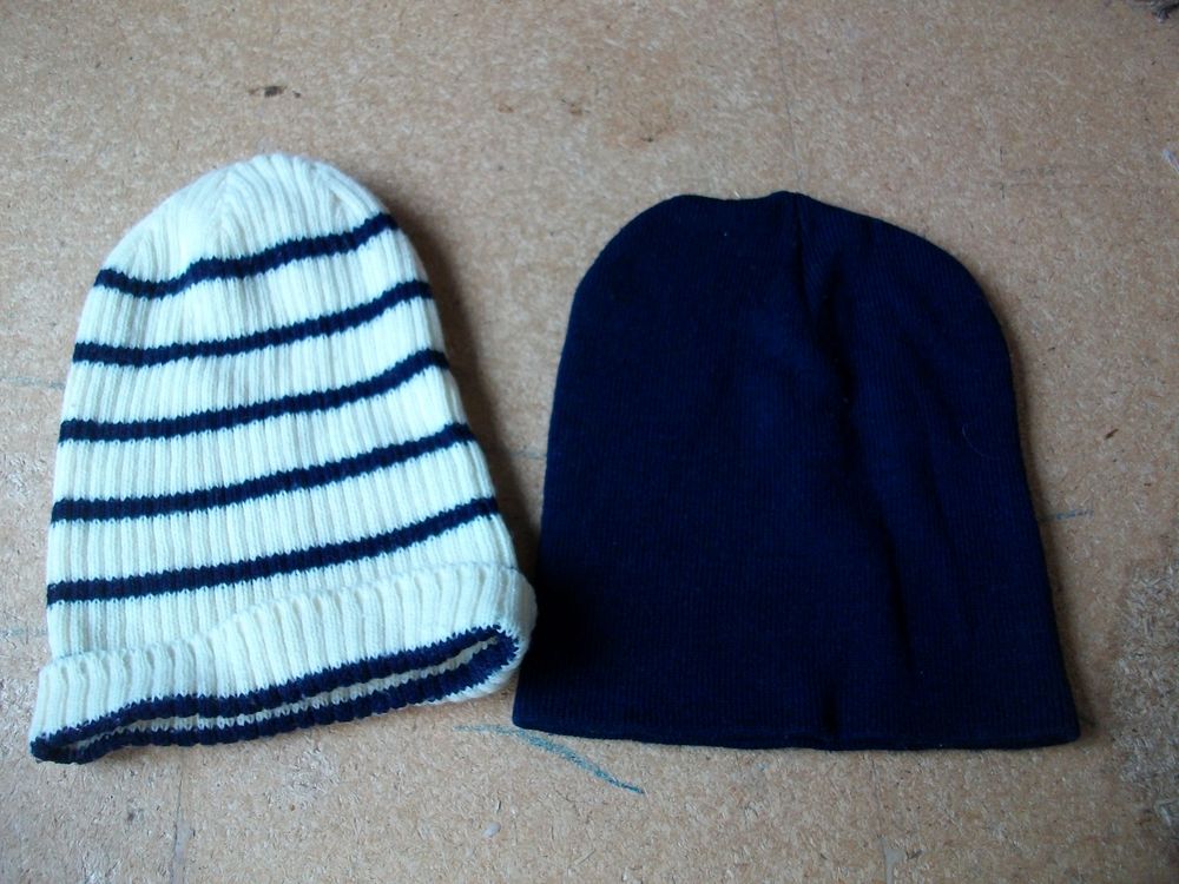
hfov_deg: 56.8
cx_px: 590
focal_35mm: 32
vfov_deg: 44.2
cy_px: 442
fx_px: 1090
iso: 185
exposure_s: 1/40
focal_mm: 5.7
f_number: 2.9
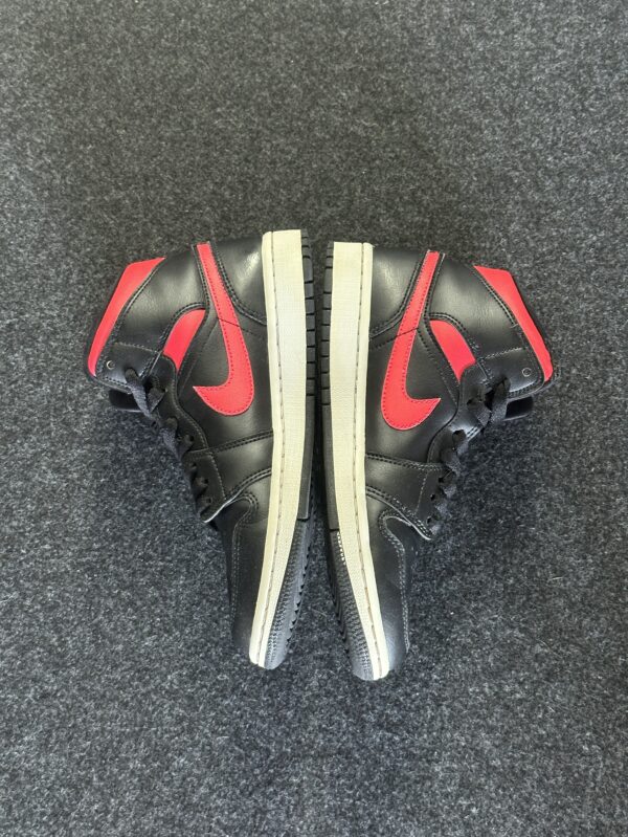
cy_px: 418
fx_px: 1160
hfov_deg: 30.3
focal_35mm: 48
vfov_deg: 39.6
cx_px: 314
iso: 320
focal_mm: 6.86
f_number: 1.78
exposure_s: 1/33
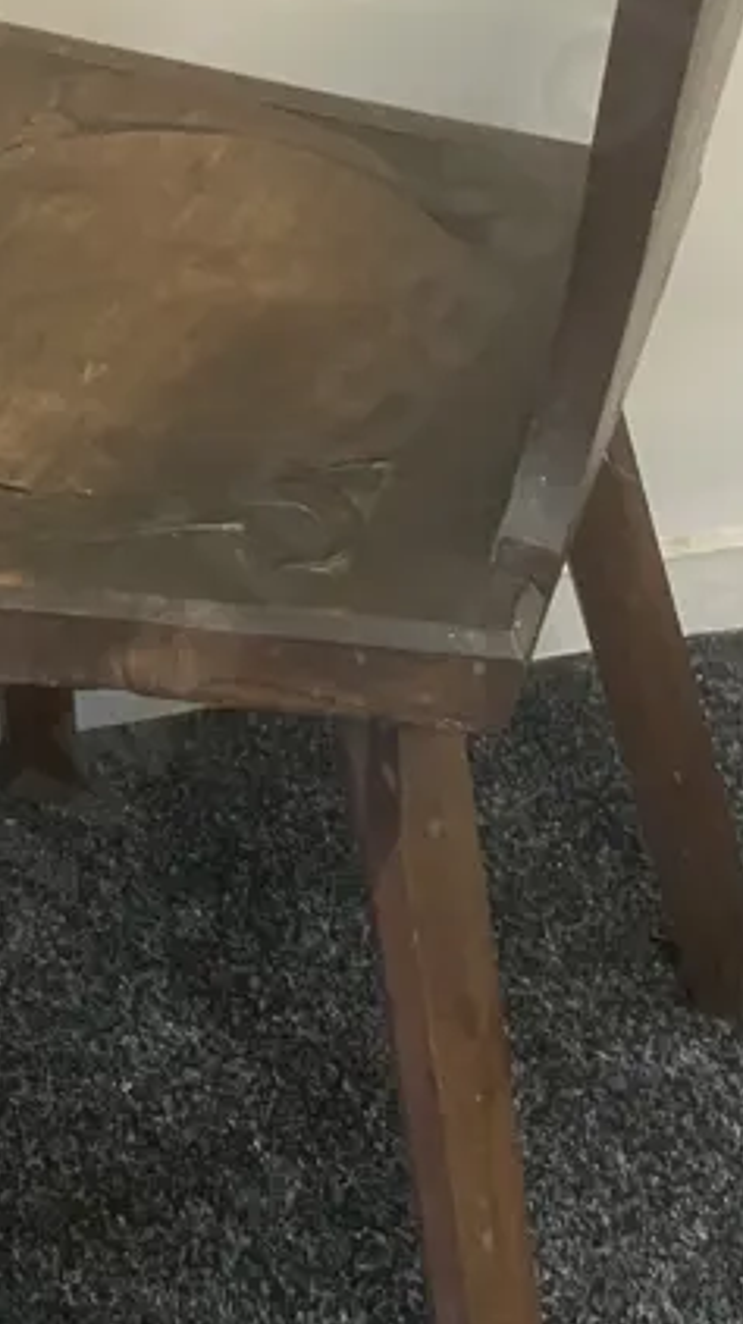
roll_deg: -0.9
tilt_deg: -35.9
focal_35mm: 74
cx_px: 348
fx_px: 2595
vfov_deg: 28.4
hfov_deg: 16.3
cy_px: 424
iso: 320
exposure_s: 1/25
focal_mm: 3.99
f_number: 1.8
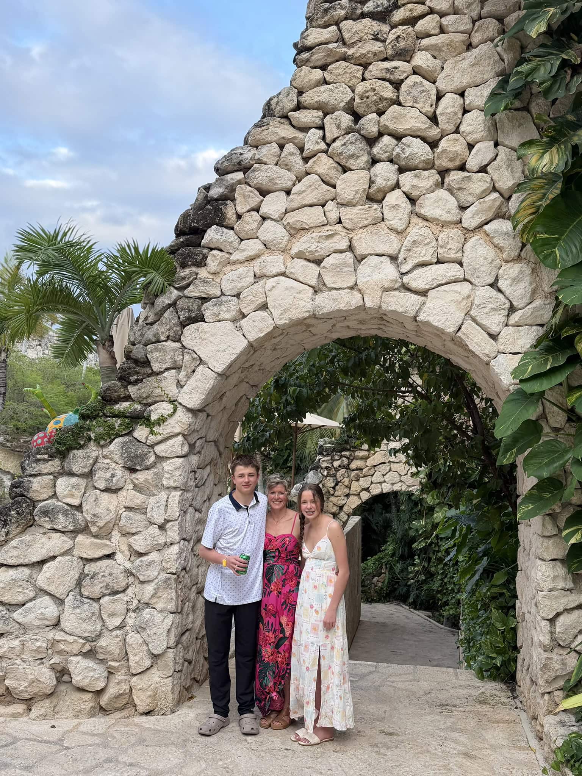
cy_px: 388
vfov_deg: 71.6
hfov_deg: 56.8
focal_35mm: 24
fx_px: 538
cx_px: 291
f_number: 1.8
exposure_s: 1/426
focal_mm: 6.8
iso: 100
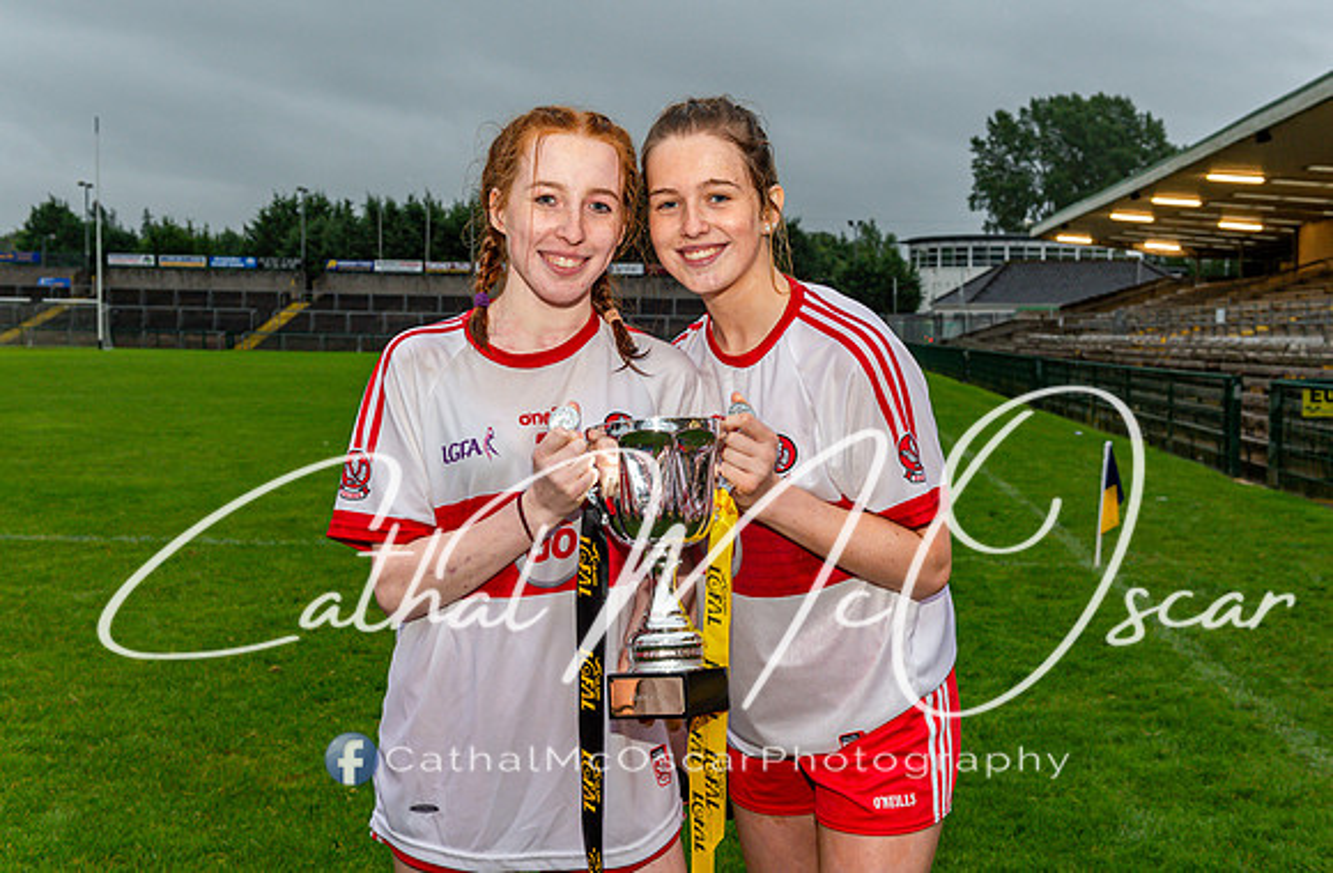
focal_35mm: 40
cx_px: 706
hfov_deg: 48.2
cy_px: 403
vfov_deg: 32.7
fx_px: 1490
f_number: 4.5
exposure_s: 1/100
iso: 1600
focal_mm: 38
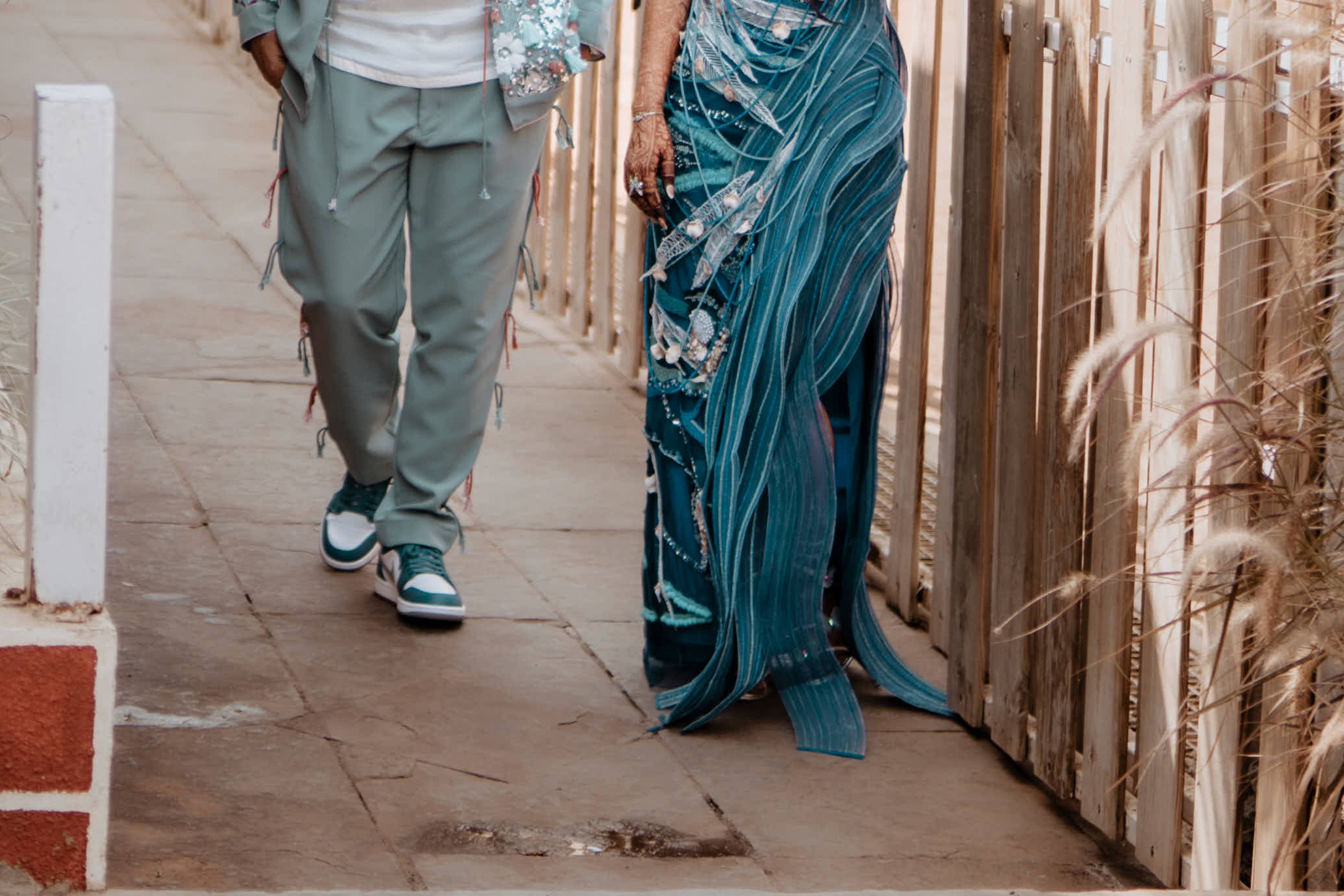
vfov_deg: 11.2
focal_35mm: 119
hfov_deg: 16.8
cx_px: -48
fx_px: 4442
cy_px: -261
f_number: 1.4
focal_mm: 35
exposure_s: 1/1250
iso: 100
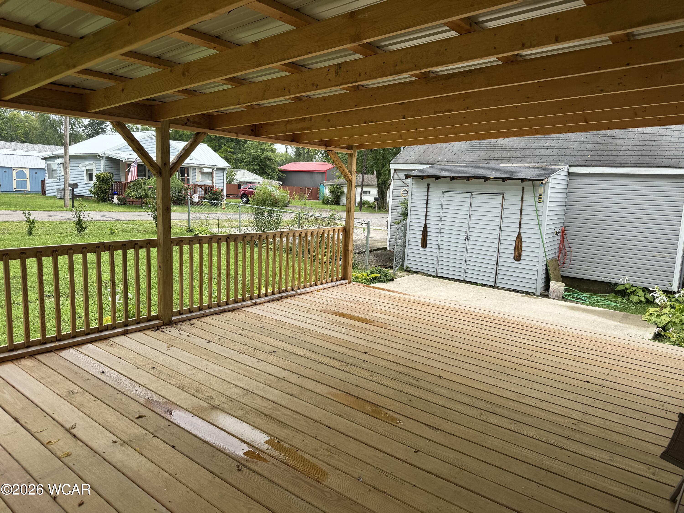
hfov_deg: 71.6
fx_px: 474
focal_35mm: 24
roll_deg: -2.5
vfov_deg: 56.8
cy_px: 256
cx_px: 342
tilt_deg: -8.5
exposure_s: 1/1488
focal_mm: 6.76
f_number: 1.78
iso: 80
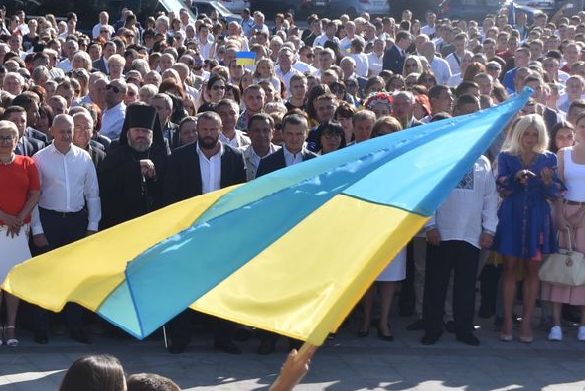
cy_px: 285
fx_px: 2163
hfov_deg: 15.0
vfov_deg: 10.3
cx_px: -78
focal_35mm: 133
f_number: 7.1
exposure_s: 1/640
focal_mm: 56
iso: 160
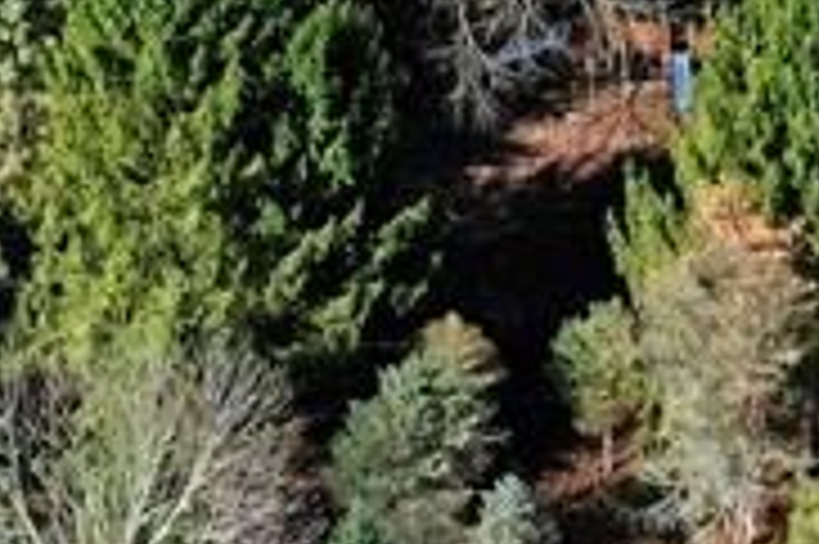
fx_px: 3796
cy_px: -1066
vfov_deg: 7.3
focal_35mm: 167
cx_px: -9
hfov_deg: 12.2
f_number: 5.6
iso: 100
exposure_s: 1/320
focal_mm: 10.26
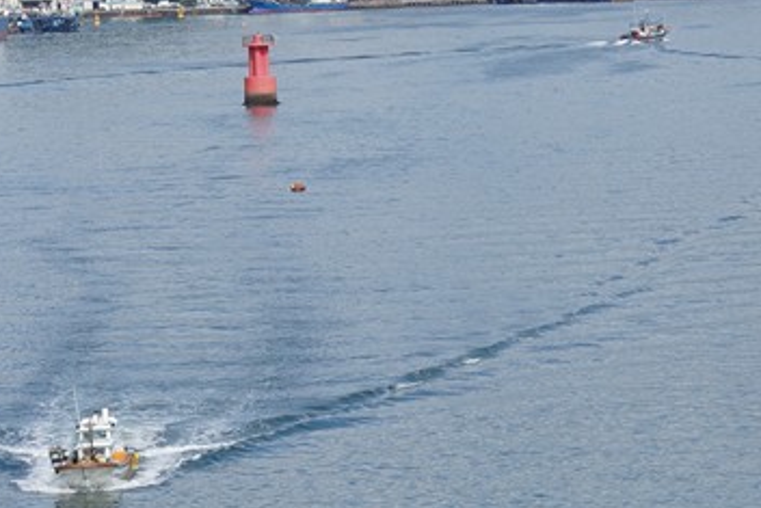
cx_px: 329
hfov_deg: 10.3
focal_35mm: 199
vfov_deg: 6.9
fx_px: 4208
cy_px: 435
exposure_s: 1/100
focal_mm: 35
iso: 100
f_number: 13
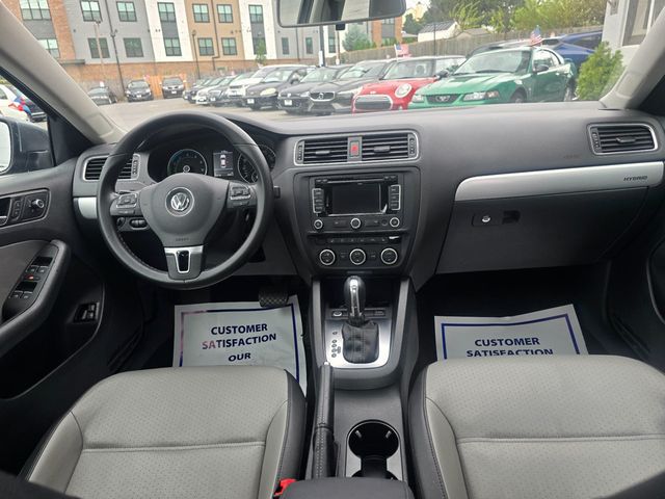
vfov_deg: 58.9
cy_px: 250
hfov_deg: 73.9
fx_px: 442
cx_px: 332
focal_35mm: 23
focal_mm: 6.3
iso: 64
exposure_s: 1/180
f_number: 1.7
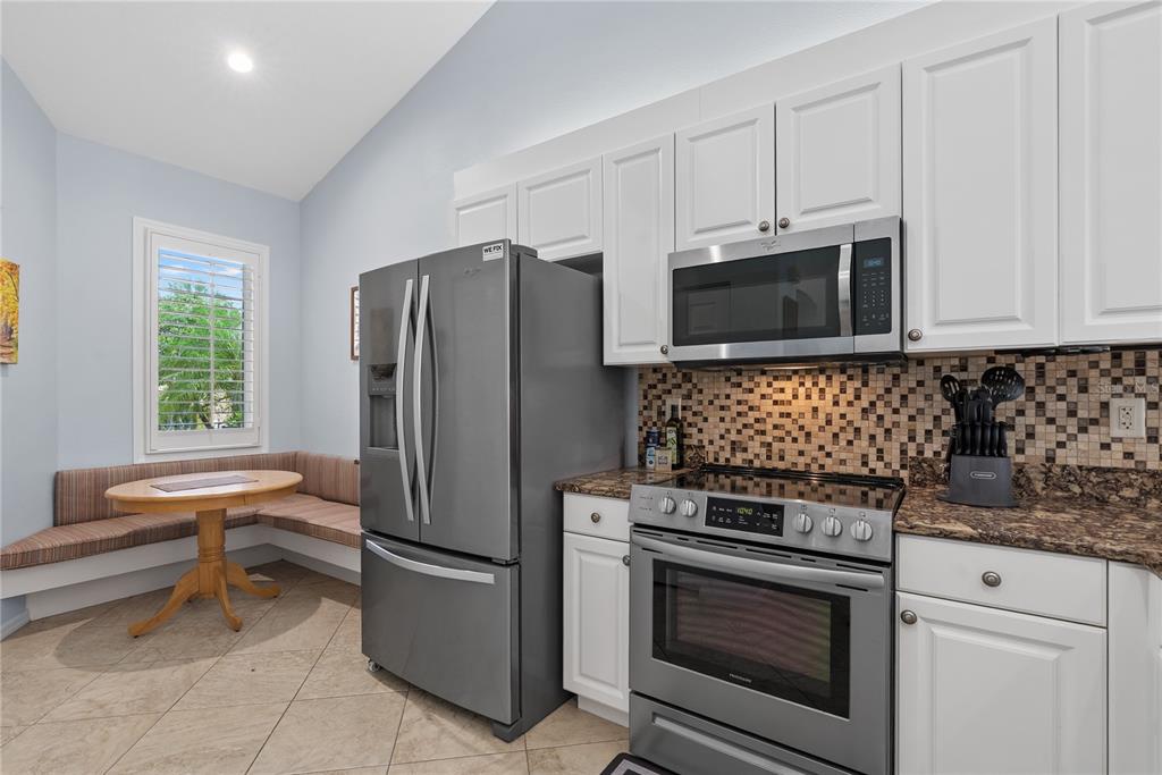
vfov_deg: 73.8
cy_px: 388
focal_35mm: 16
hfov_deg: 96.7
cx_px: 581
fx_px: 516
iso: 400
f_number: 9
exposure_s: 1/2
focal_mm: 16
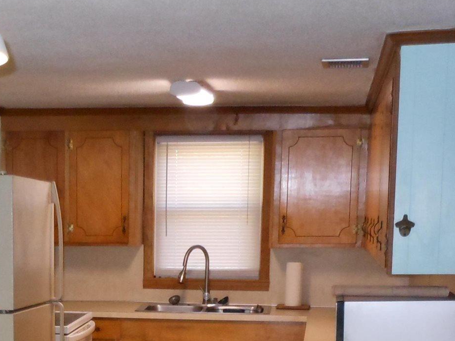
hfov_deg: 20.7
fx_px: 1223
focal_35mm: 93
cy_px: 472
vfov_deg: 15.0
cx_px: 64
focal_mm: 5
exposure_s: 1/25
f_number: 3.7
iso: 320
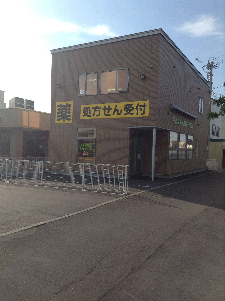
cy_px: 150
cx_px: 112
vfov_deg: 55.4
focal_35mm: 33
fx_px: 287
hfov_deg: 42.8
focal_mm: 3.3
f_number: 2.4
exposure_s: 1/1318
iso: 32
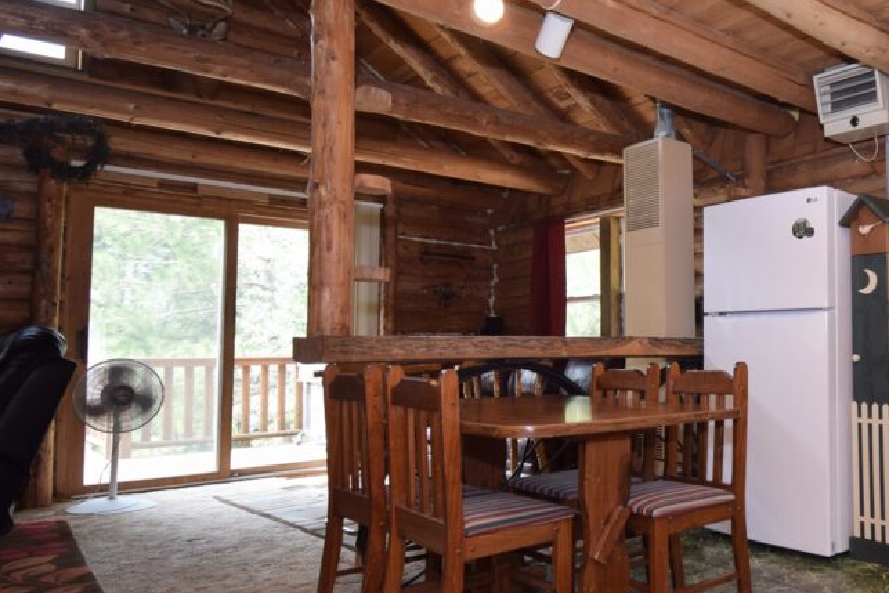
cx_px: 701
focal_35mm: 28
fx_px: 692
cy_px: 307
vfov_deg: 46.4
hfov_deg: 60.6
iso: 400
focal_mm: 10
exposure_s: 1/80
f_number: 4.5
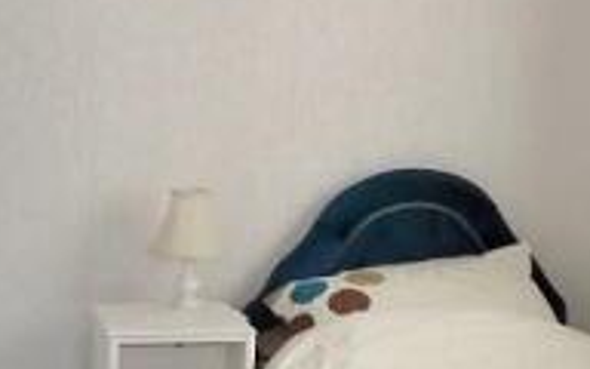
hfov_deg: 25.4
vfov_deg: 17.3
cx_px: -88
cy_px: 355
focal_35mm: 74
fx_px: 1190
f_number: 3.1
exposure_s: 1/30
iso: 200
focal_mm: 4
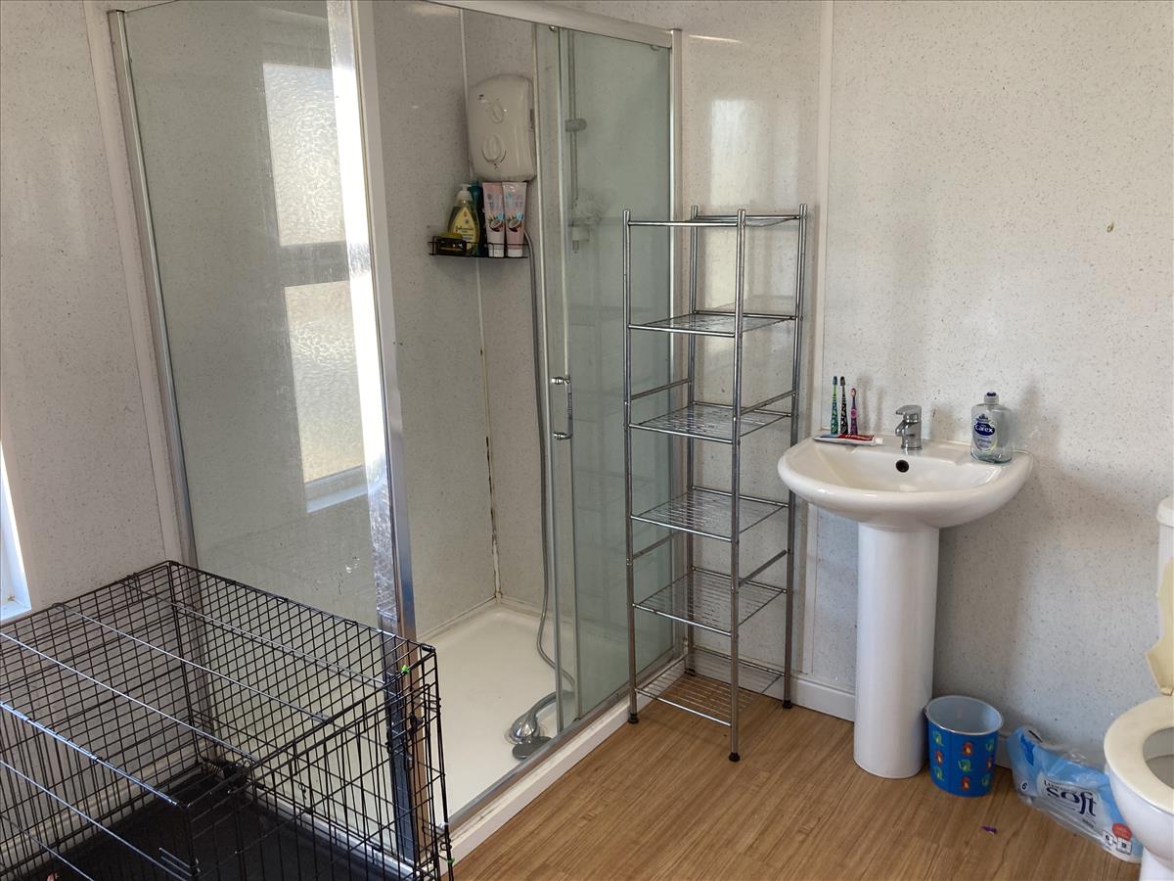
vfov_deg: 49.7
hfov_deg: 63.4
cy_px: 440
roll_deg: +2.0
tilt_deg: -13.3
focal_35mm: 28
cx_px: 587
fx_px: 950
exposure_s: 1/50
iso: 64
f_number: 1.8
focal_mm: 3.99
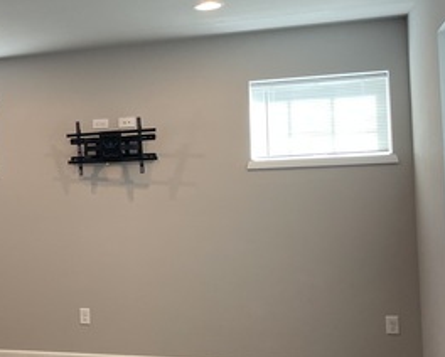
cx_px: -68
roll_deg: +0.5
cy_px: 190
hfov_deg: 26.7
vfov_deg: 23.9
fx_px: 844
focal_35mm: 64
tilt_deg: +3.8
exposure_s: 1/120
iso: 125
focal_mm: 4.2
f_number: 1.6
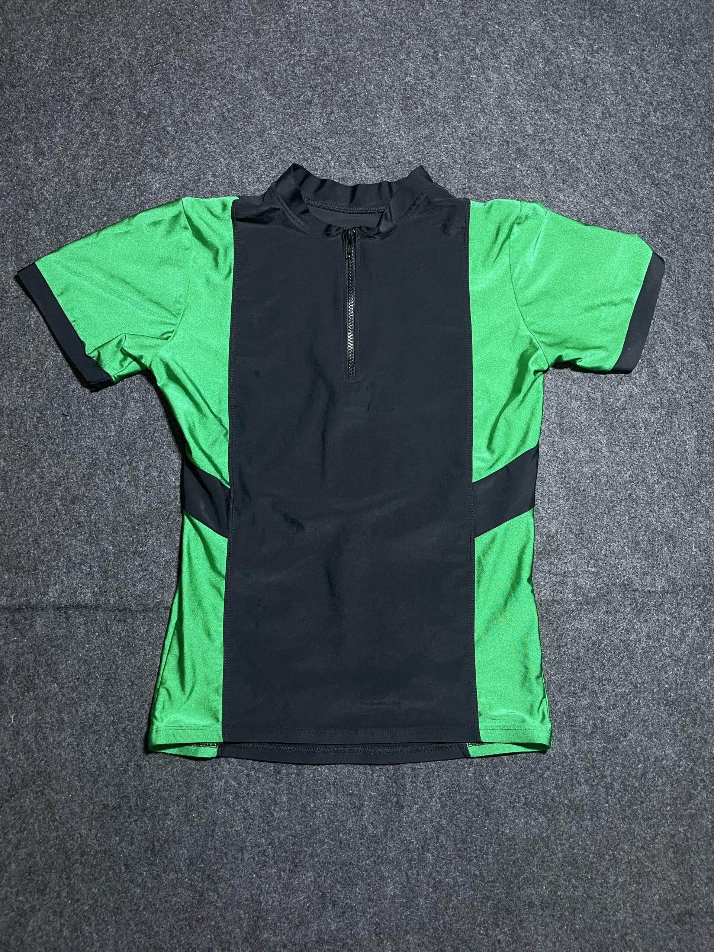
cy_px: 476
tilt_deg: -57.5
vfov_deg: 67.3
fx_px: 715
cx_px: 357
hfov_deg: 53.1
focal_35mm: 26
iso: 100
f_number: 1.6
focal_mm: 4.2
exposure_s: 1/50
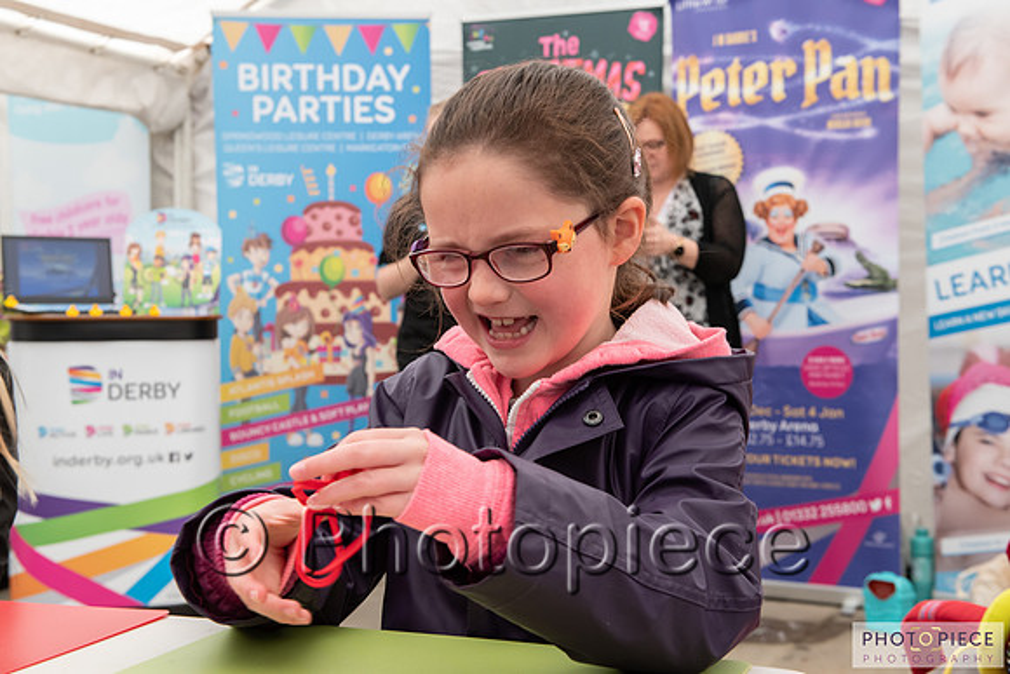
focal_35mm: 52
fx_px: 1459
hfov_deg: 38.2
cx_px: 505
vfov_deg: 26.0
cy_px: 337
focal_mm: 52
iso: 900
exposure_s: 1/80
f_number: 8
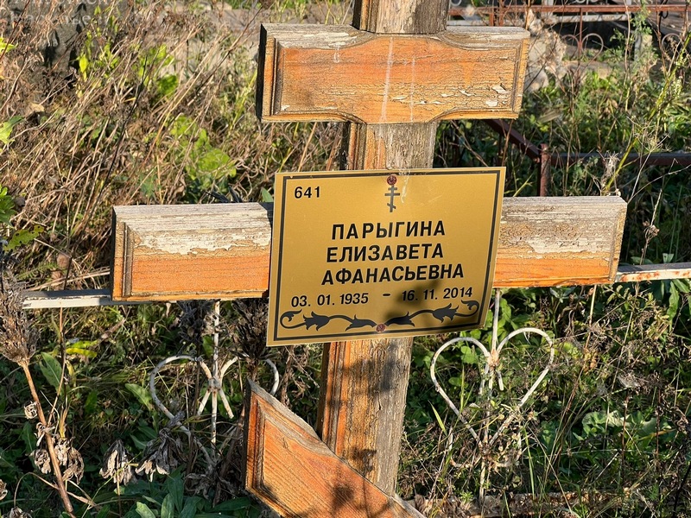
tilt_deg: -18.5
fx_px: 1537
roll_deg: -2.1
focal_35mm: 77
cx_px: 346
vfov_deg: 19.1
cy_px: 259
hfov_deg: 25.3
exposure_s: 1/224
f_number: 2.8
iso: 32
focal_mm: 9
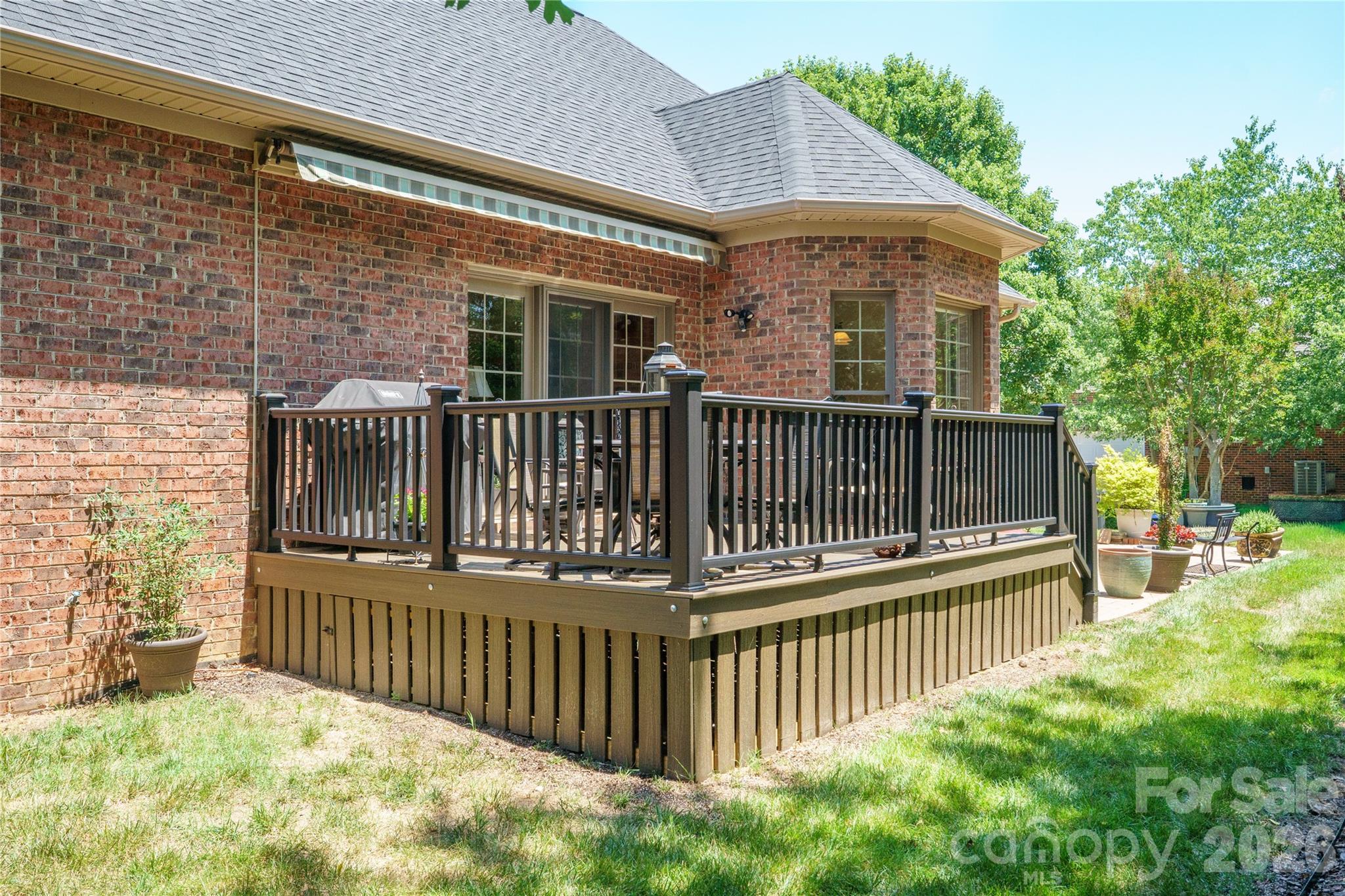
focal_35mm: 30
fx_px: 1121
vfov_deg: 43.6
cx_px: 672
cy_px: 448
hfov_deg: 61.9
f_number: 8
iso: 400
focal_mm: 20
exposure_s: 1/250
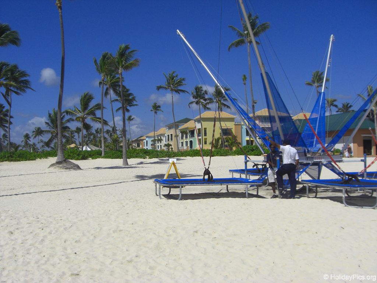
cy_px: 142
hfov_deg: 49.0
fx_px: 414
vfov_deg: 37.7
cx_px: 188
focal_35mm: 38
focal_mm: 6.2
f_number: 8
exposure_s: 1/400
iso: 64
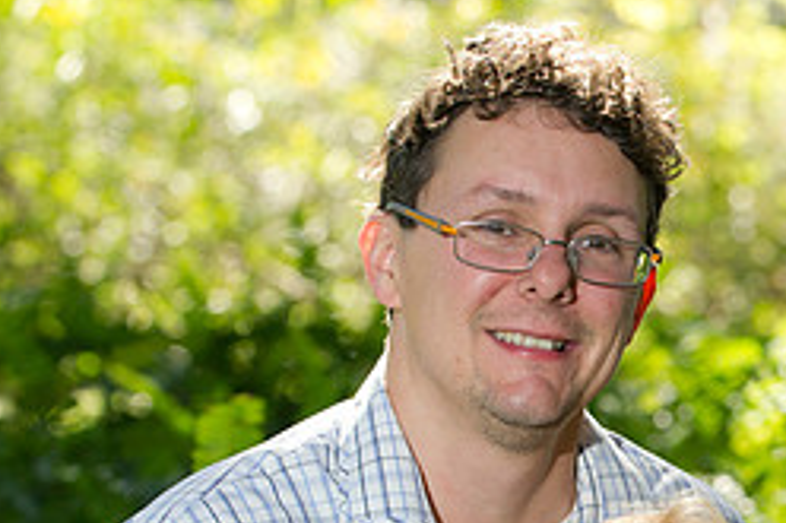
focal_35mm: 222
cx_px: 742
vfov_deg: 6.2
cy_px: 510
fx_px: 4844
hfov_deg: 9.2
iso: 320
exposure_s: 1/250
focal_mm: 95
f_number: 4
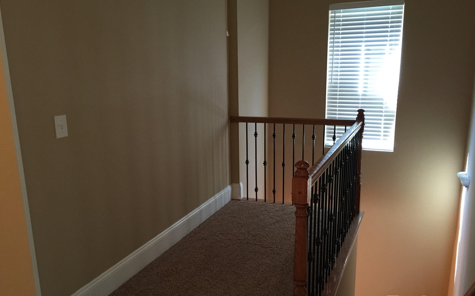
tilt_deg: -12.7
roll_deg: +0.0
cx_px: 238
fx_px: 401
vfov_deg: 40.5
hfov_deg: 61.2
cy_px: 162
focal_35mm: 31
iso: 125
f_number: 2.2
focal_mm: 4.15
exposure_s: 1/15
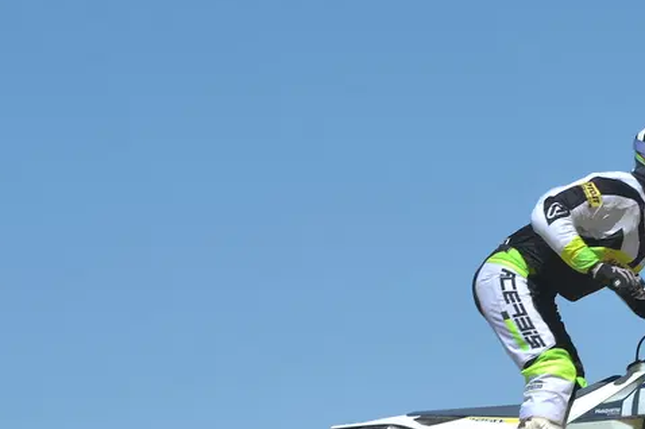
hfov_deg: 5.1
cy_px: 376
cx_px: 378
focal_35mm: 402
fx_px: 7197
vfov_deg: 3.4
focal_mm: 160
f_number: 8
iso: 50
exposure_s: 1/200
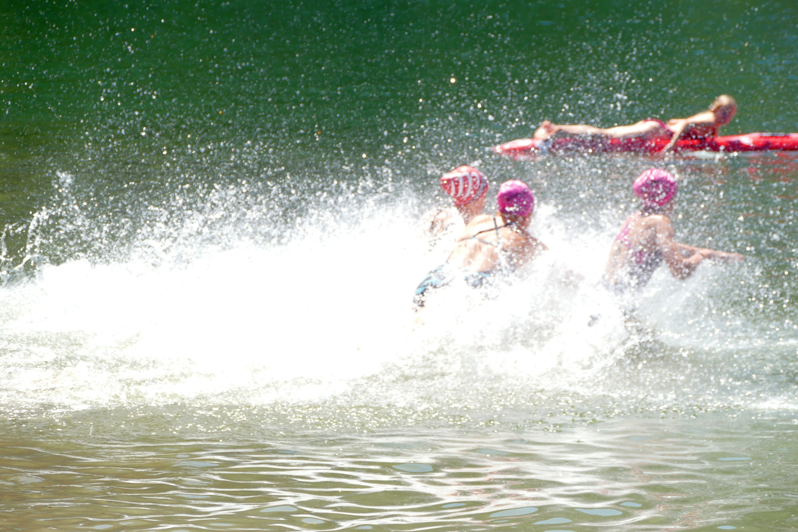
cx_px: 400
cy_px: 265
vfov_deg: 6.1
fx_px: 5031
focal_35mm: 227
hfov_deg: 9.1
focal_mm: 82.28
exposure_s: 1/500
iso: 125
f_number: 4
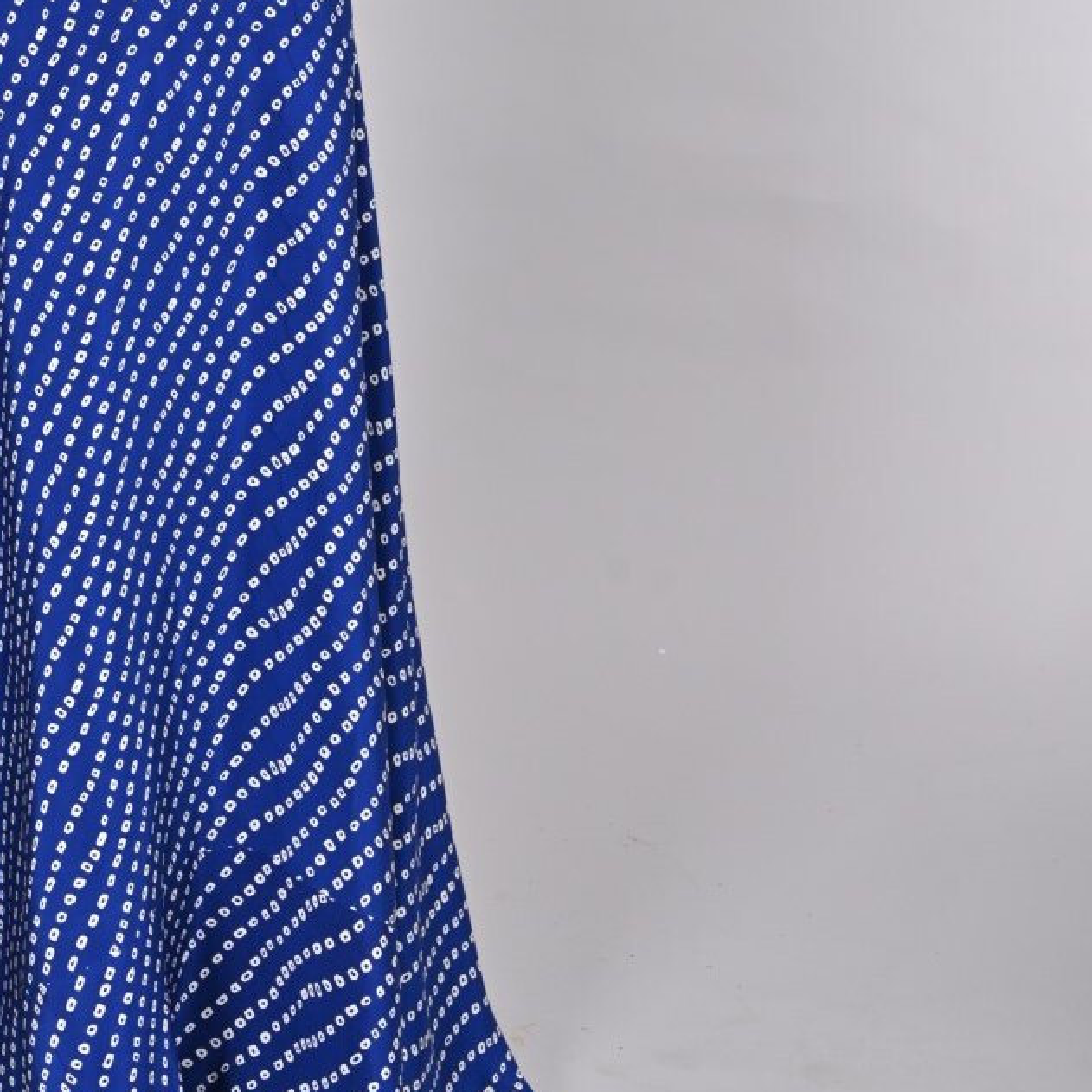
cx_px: 228
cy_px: 30
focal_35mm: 107
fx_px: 3819
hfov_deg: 16.2
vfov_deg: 16.0
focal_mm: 49
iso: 320
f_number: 8
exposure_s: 1/160
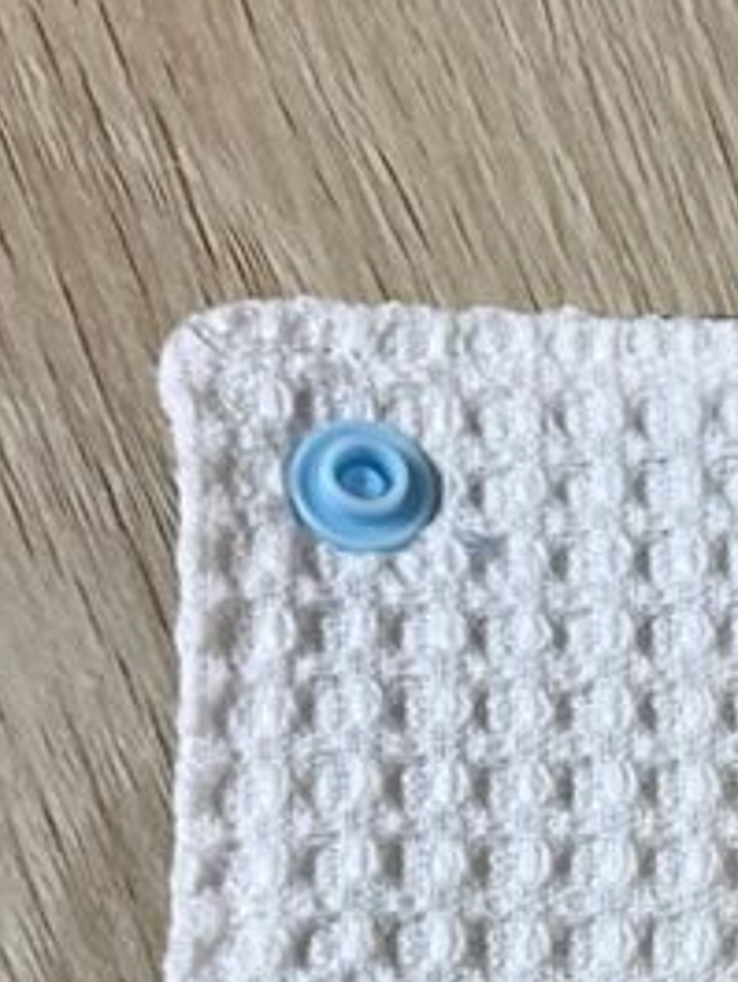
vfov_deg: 16.9
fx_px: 3181
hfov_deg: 12.2
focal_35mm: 112
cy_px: 1149
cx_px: 1320
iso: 40
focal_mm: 3
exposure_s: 1/50
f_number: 1.8
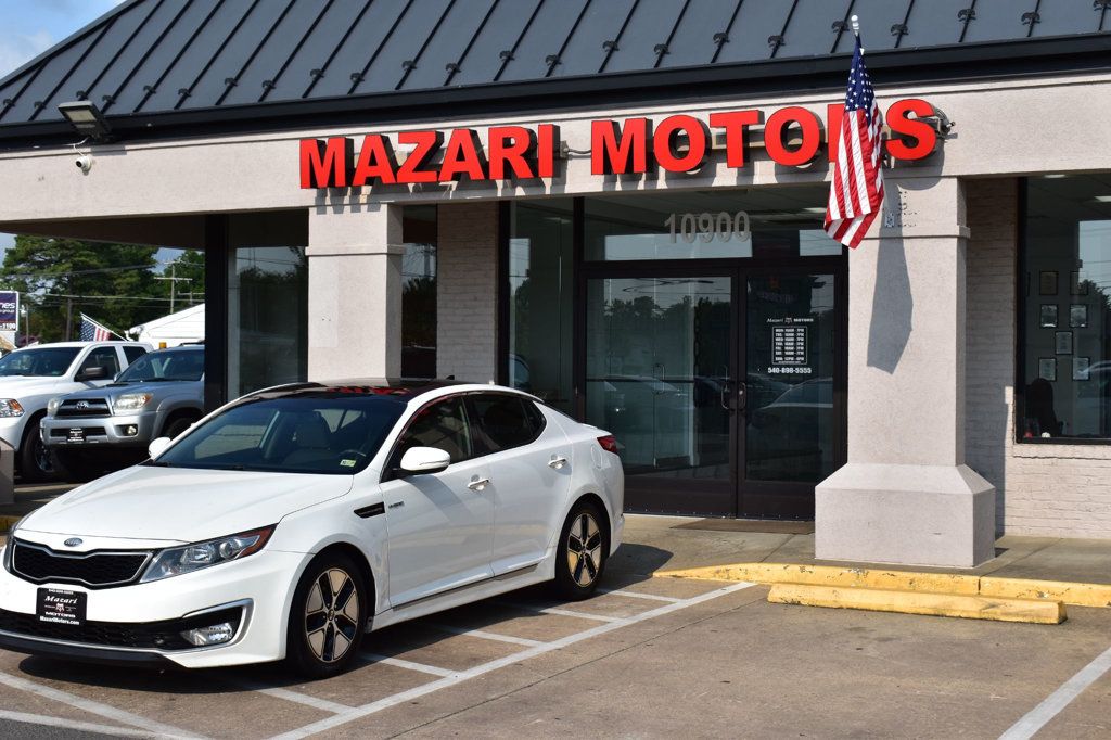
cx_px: 556
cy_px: 370
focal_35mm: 57
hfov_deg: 35.1
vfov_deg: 23.8
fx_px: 1758
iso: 250
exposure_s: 1/500
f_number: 11
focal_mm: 38
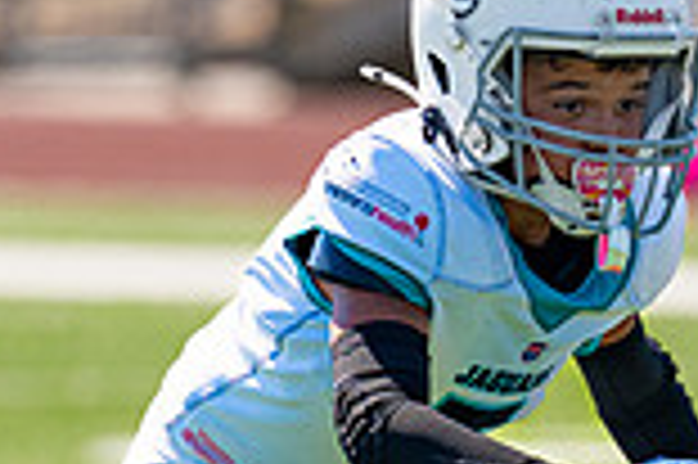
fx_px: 21595
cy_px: 574
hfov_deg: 1.9
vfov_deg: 1.2
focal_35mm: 1115
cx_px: 534
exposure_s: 1/2000
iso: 100
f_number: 2.8
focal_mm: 200
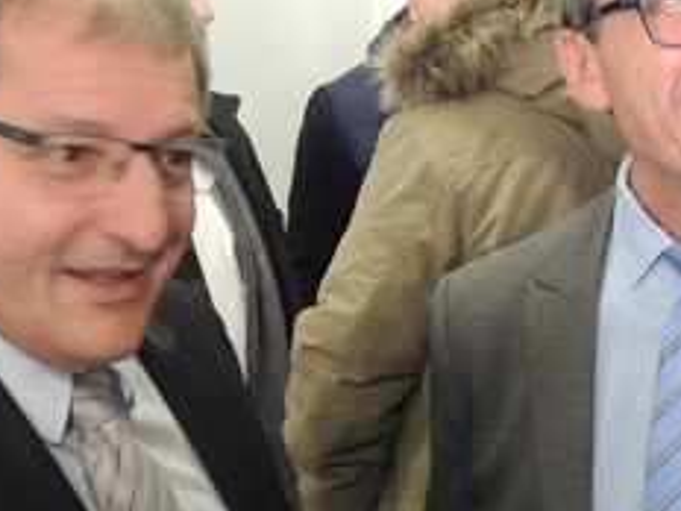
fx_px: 1357
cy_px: 308
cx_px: 324
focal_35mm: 69
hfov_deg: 28.2
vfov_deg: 21.3
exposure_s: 1/60
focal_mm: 4.3
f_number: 3
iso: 800
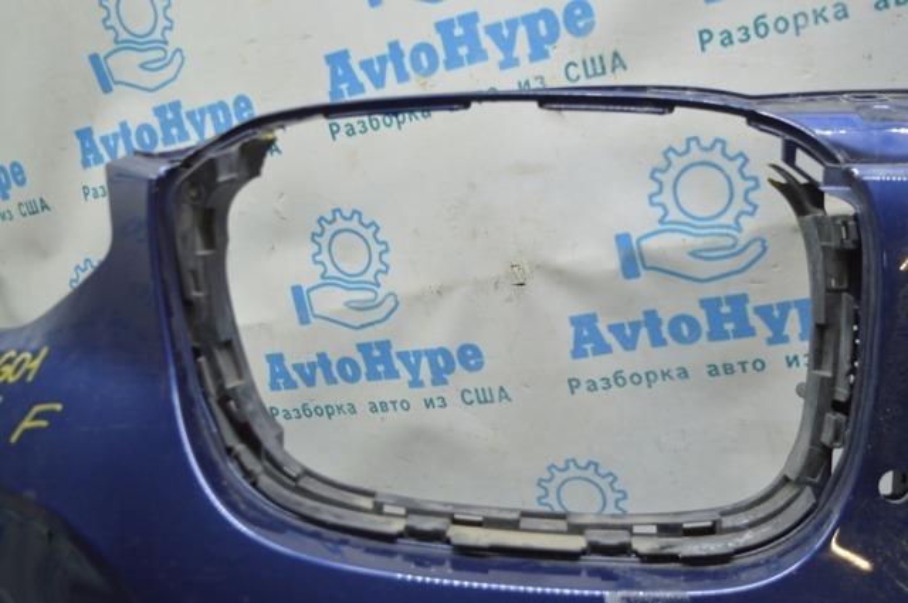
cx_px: 454
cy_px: 302
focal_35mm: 38
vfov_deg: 35.4
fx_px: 945
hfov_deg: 51.3
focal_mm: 25
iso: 400
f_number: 4
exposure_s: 1/40
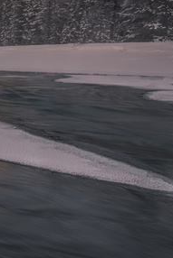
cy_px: 83
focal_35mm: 56
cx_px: -245
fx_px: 403
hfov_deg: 14.8
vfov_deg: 35.2
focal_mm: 16
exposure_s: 1/2.5
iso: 100
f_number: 22
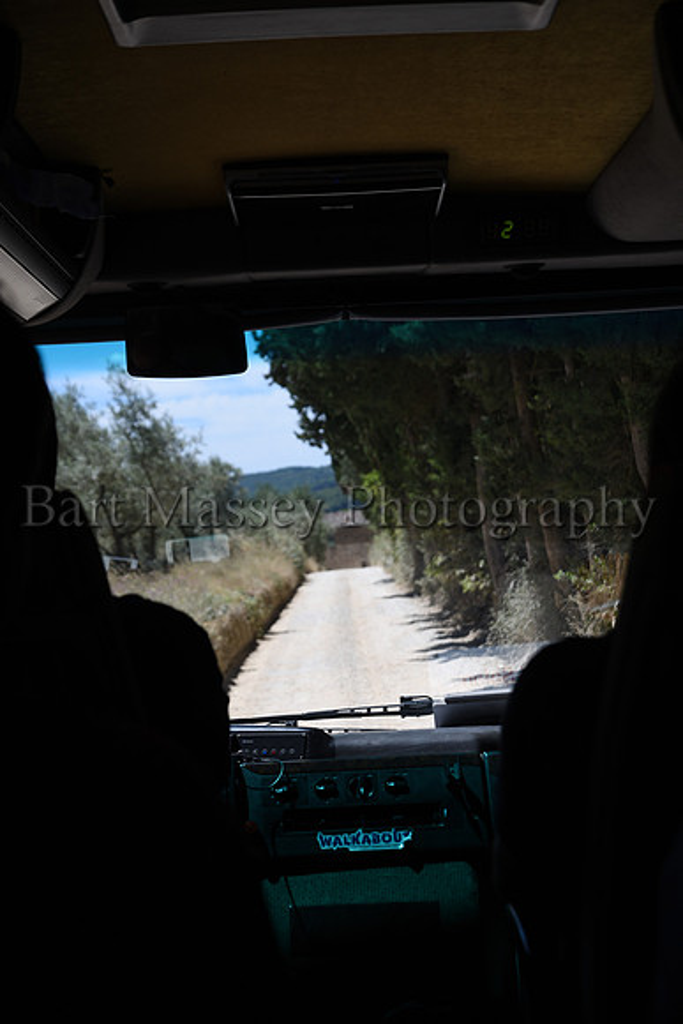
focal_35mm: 62
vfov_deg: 32.4
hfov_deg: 21.9
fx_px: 1763
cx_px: 342
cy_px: 512
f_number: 7.1
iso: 72
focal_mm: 62
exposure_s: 1/320
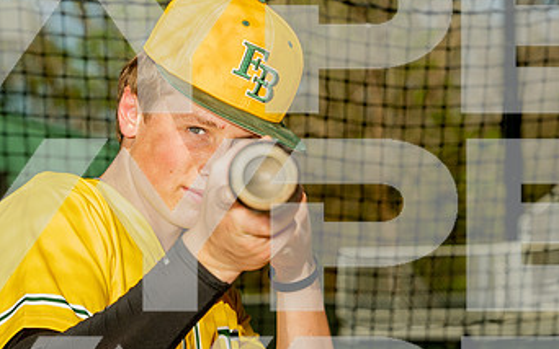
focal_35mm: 121
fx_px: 1844
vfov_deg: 10.8
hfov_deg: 17.2
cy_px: 226
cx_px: 239
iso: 100
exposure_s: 1/250
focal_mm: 70
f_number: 4.5
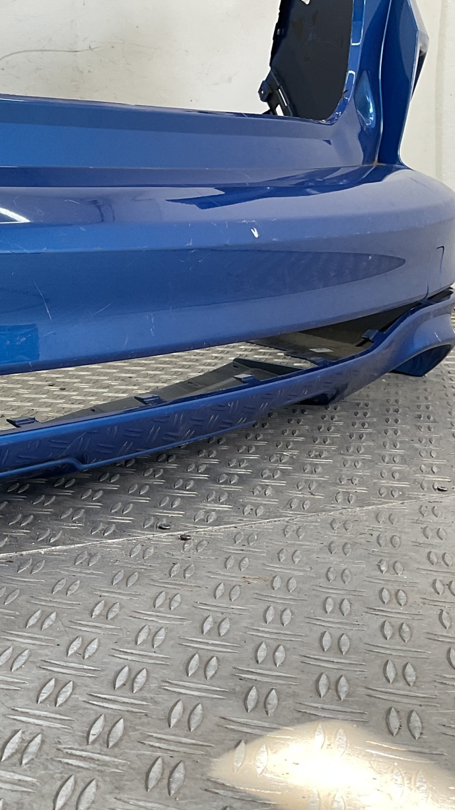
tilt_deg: -13.4
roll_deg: +0.3
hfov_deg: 20.8
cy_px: 436
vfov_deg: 39.8
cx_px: -147
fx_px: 1115
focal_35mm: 52
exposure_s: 1/120
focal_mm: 3
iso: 25
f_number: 1.8
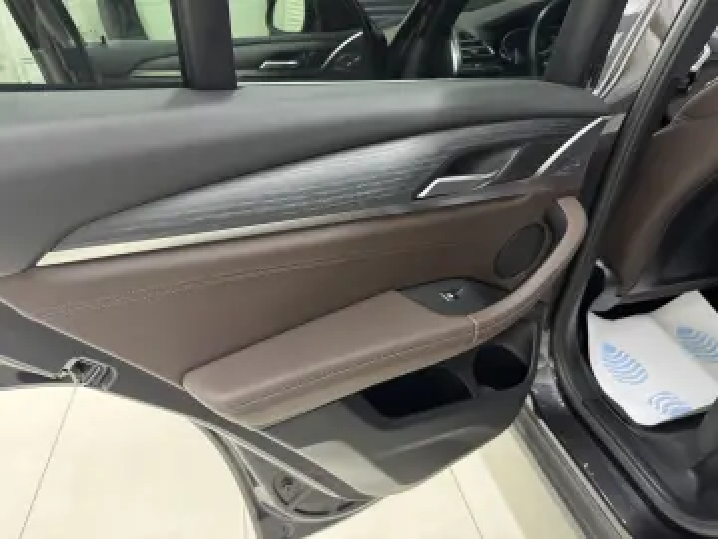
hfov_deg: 71.6
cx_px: 359
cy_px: 270
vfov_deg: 56.8
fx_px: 498
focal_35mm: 24
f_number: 1.78
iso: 640
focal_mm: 6.76
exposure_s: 1/33
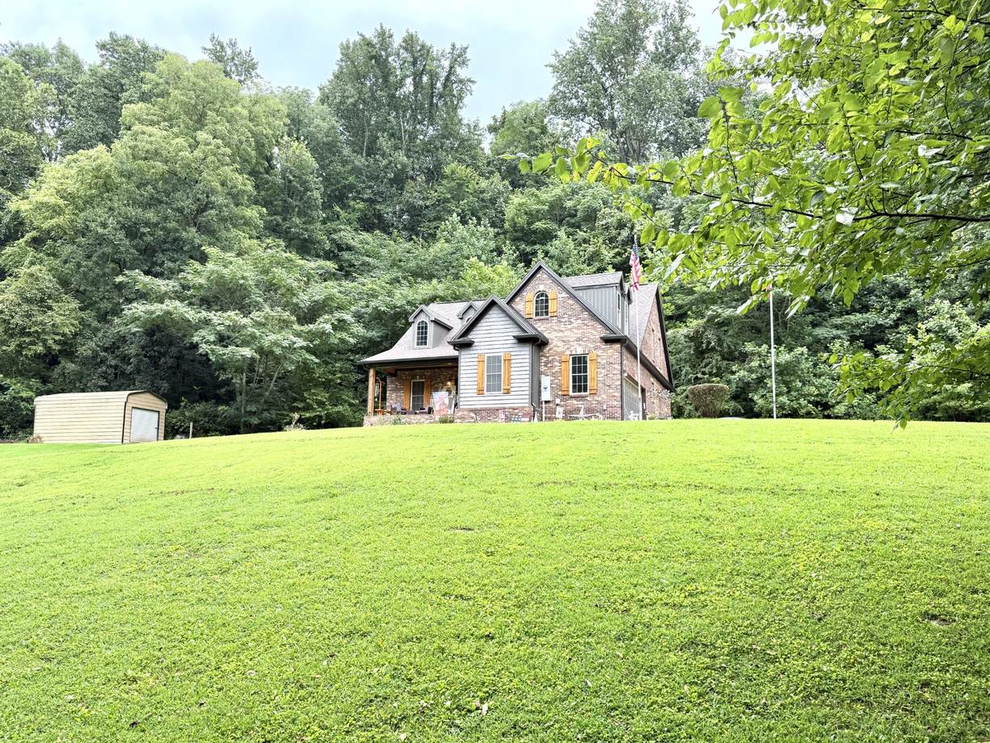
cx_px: 503
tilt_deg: +8.9
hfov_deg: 69.4
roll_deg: -1.2
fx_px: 715
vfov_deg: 54.9
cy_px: 382
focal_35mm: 25
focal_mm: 6.76
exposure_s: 1/695
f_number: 1.78
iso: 100
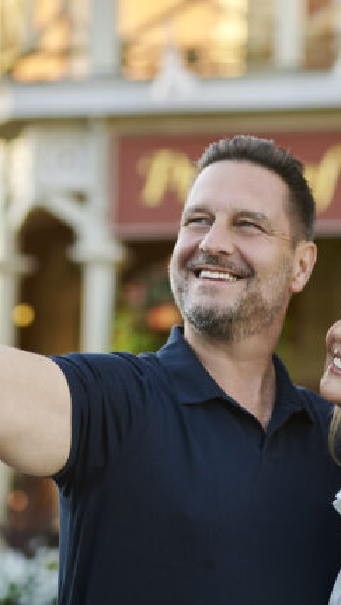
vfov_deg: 20.5
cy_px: 262
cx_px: 220
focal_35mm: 104
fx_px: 1669
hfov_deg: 11.7
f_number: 1.8
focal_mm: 50
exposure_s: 1/1000
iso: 100
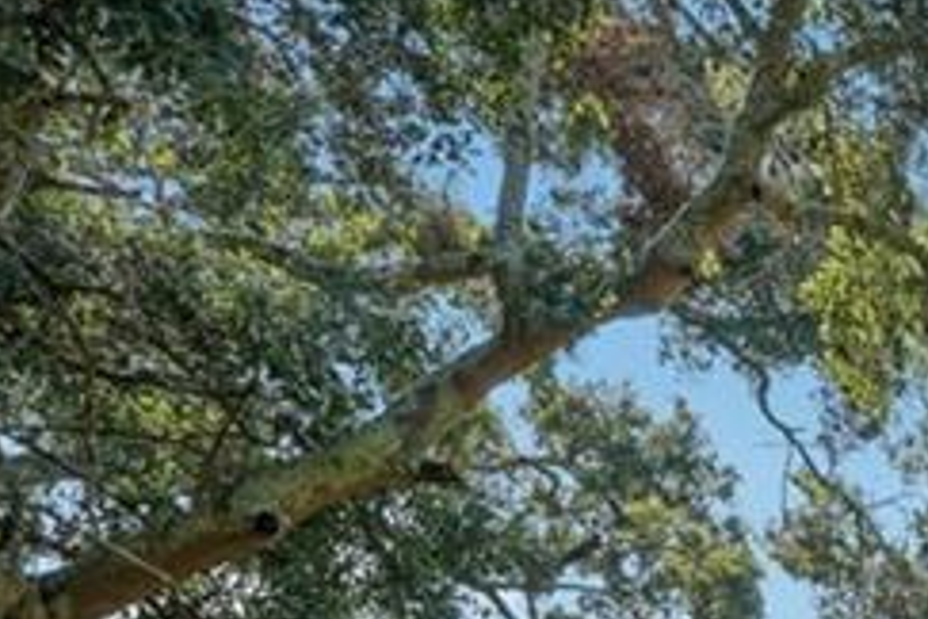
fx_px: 1521
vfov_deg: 17.8
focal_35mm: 59
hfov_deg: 19.3
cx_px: 1852
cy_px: 1160
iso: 100
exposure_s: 1/125
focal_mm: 14
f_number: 8
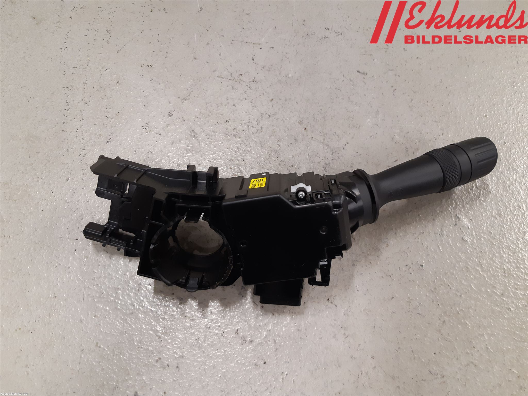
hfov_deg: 67.3
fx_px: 397
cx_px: 264
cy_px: 198
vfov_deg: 53.1
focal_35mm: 26
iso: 160
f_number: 1.7
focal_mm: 3.93
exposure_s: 1/50
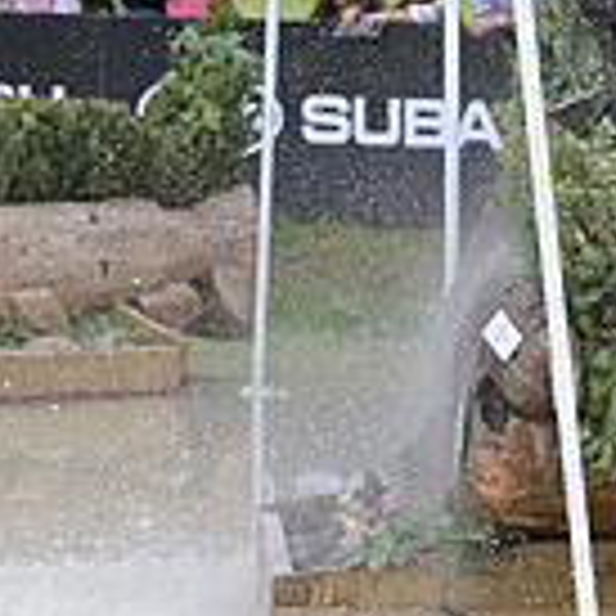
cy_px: 142
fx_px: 6523
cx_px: 1219
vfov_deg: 5.4
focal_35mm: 324
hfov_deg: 5.3
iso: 1000
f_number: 5.6
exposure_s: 1/1250
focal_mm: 90
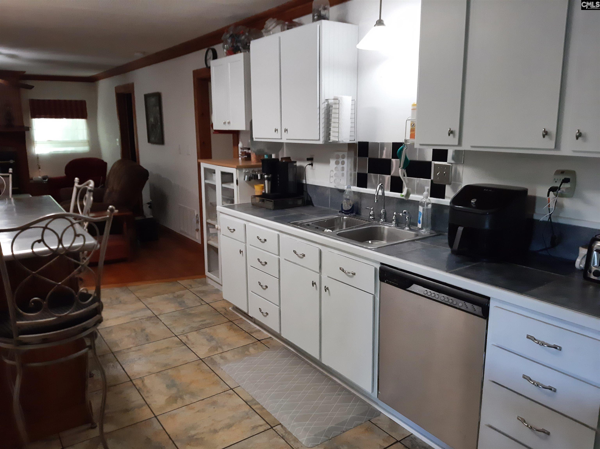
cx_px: 300
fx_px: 450
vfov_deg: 53.0
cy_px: 224
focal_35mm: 26
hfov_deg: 67.3
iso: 320
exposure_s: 1/60
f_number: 1.7
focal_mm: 3.93
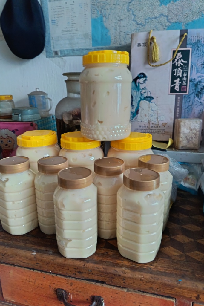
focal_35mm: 26
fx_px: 221
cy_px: 153
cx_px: 97
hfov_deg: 49.5
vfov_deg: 69.4
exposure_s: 1/25
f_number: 1.75
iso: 5840
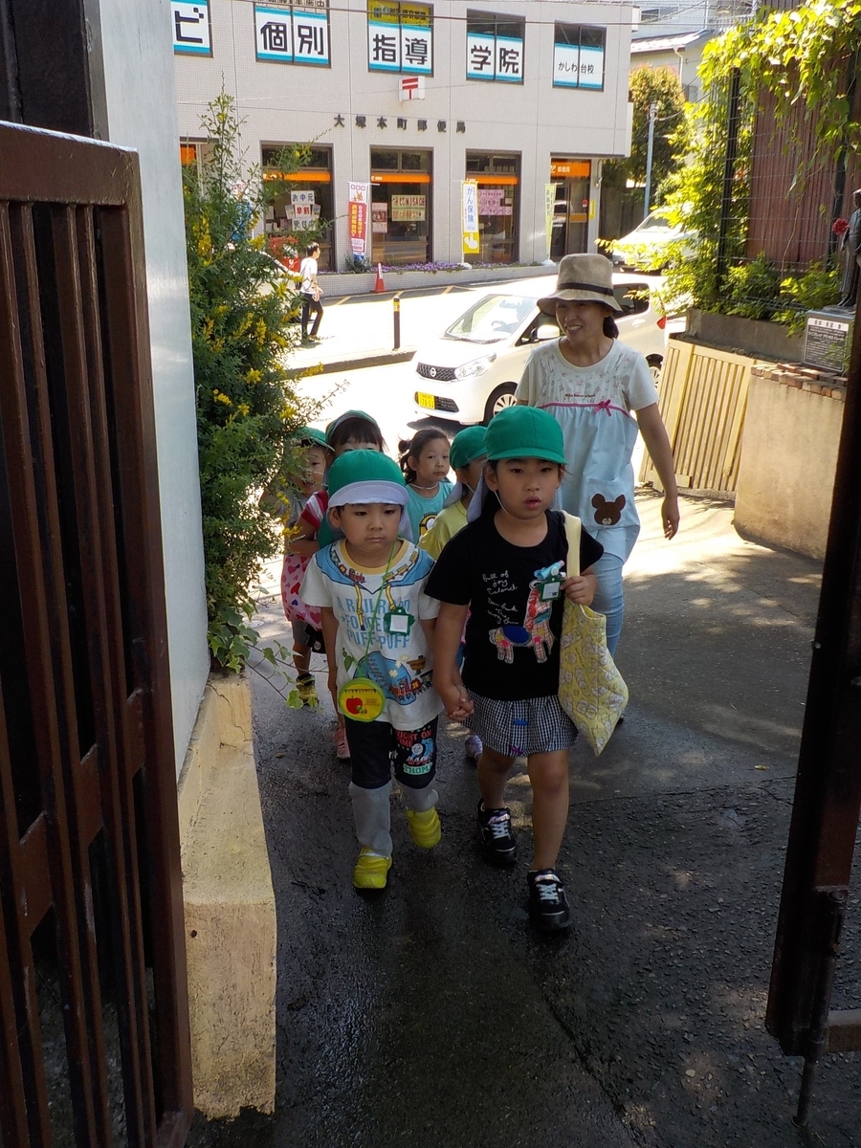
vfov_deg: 60.0
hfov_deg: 46.8
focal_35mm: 30
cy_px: 574
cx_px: 430
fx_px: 995
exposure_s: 1/160
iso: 125
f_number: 3.3
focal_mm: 4.1
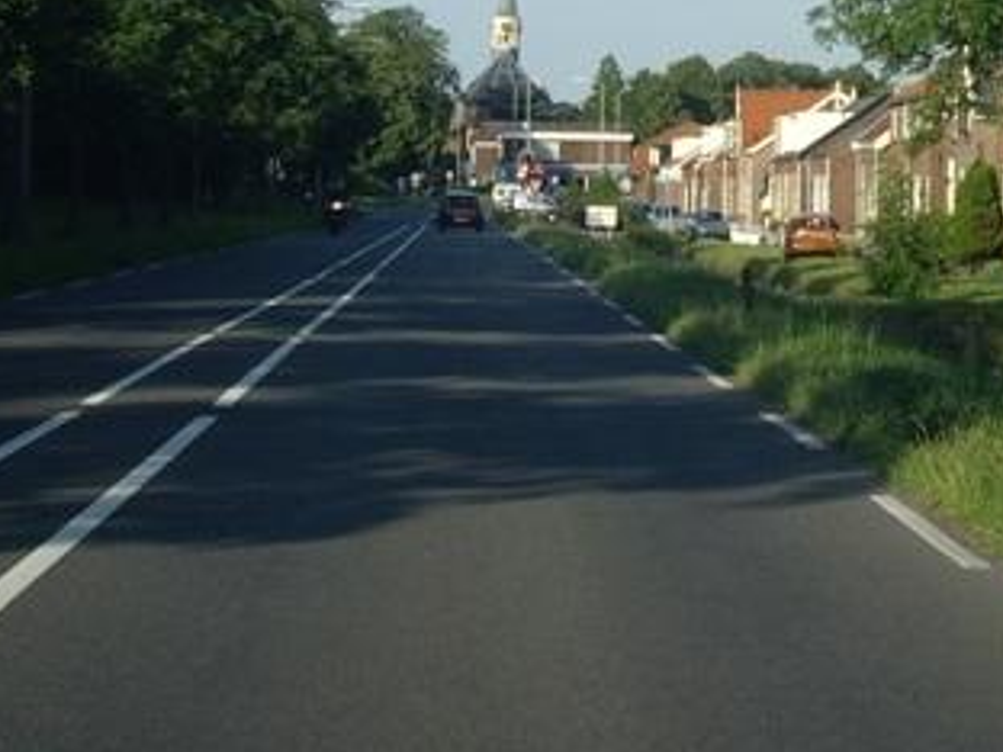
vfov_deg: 18.4
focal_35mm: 78
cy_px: -10
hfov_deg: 24.5
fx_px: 2260
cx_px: 836
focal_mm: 7.9
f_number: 2.8
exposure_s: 1/500
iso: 64
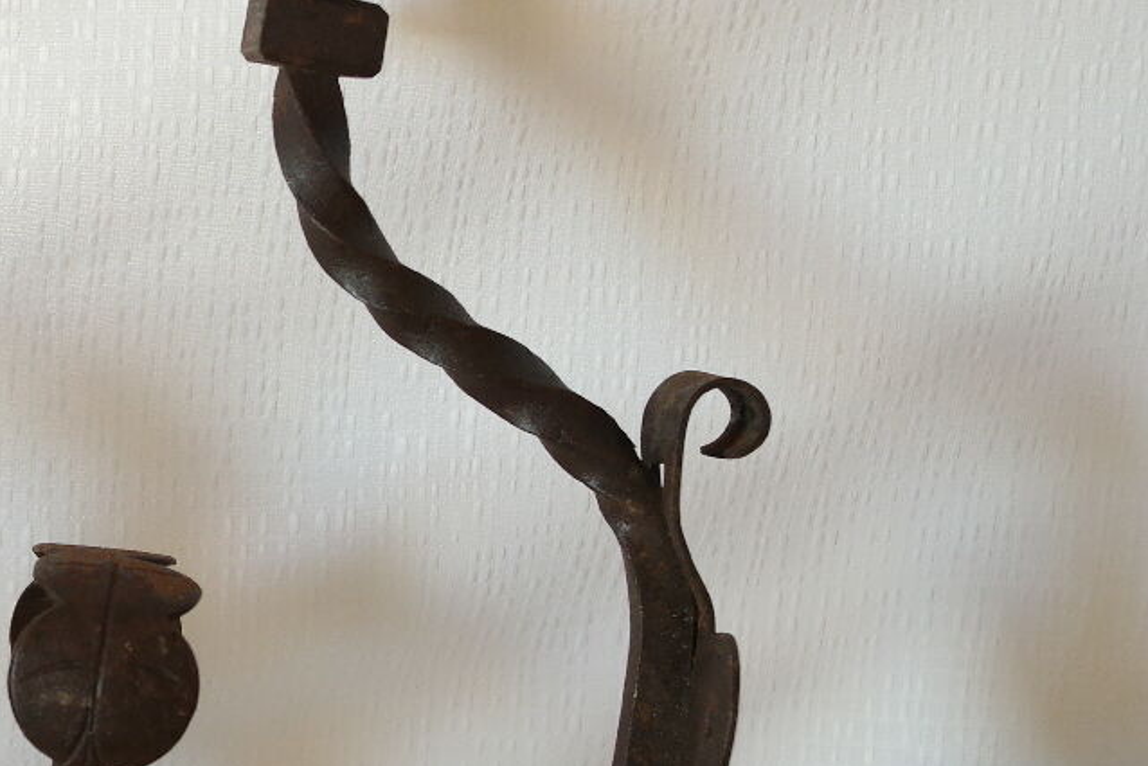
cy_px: 329
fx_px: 5009
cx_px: -88
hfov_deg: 12.9
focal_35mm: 157
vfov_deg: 8.8
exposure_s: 1/30
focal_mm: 38
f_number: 6.3
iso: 400
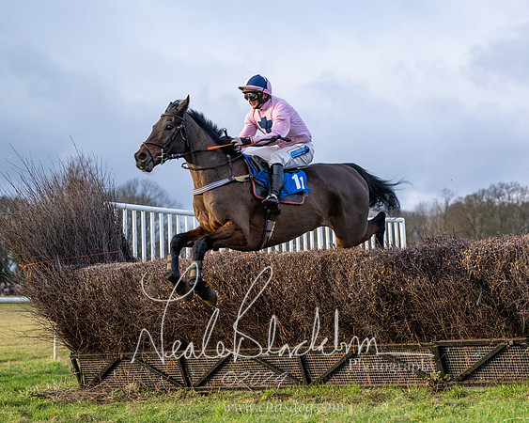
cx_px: 398
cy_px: 213
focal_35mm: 105
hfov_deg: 18.1
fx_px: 1651
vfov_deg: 14.6
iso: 800
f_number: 2.8
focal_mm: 70
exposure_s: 1/2500
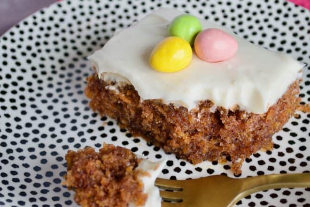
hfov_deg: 25.8
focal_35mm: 79
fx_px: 678
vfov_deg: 17.4
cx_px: 162
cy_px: 98
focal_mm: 45
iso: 200
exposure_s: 1/25
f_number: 5.3
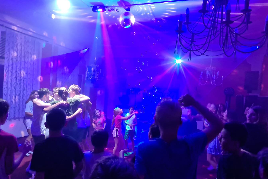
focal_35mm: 29
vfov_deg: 44.9
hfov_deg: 63.6
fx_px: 216
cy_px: 96
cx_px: 128
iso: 800
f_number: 1.8
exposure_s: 1/50
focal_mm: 5.4
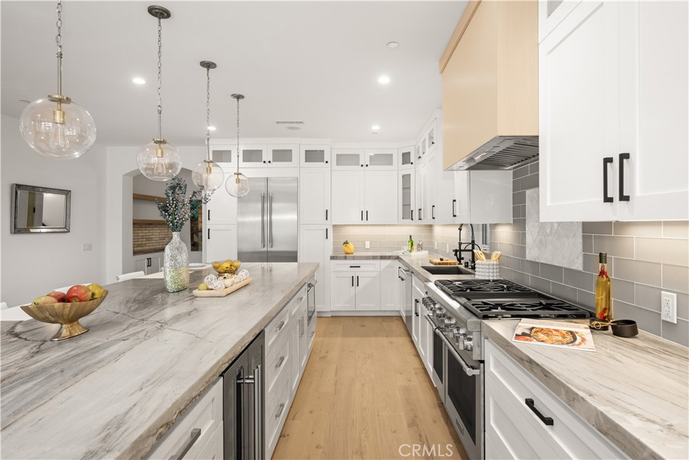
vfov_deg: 64.6
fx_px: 364
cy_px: 230
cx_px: 344
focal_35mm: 19
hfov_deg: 86.9
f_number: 6.3
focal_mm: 19
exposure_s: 1/10
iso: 100
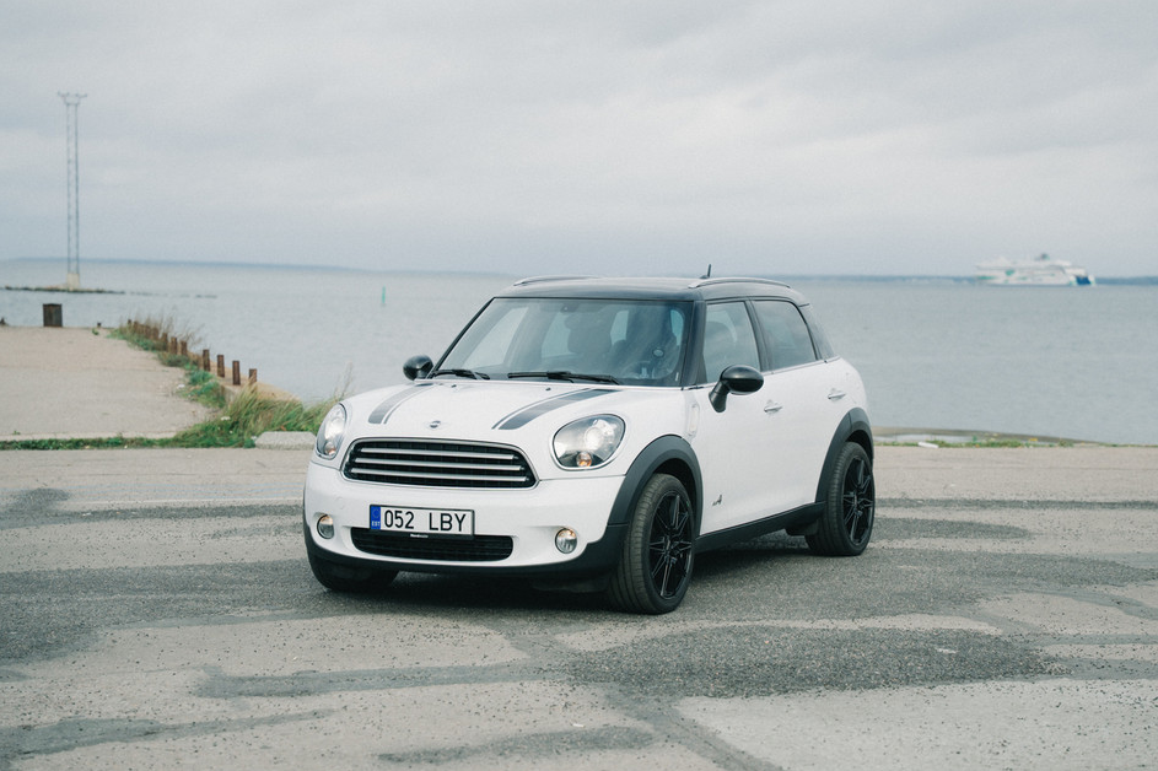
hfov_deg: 27.0
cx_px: 619
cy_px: 386
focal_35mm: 75
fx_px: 2412
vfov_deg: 18.2
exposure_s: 1/1250
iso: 100
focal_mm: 70
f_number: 2.8
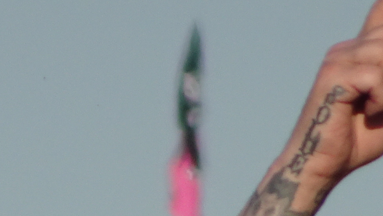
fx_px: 39502
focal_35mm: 3890
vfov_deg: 0.3
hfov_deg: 0.6
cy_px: 399
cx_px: 200
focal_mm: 123
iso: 80
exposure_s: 1/400
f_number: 6.4
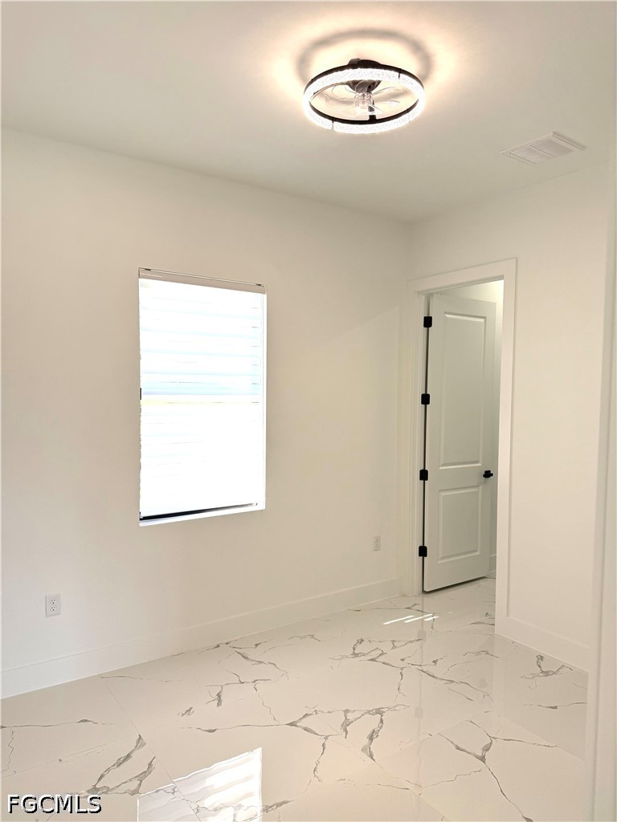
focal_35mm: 24
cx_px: 308
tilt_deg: -2.1
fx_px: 570
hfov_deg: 56.8
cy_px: 411
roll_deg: -0.8
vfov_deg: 71.6
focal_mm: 6.76
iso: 125
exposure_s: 1/344
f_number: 1.78
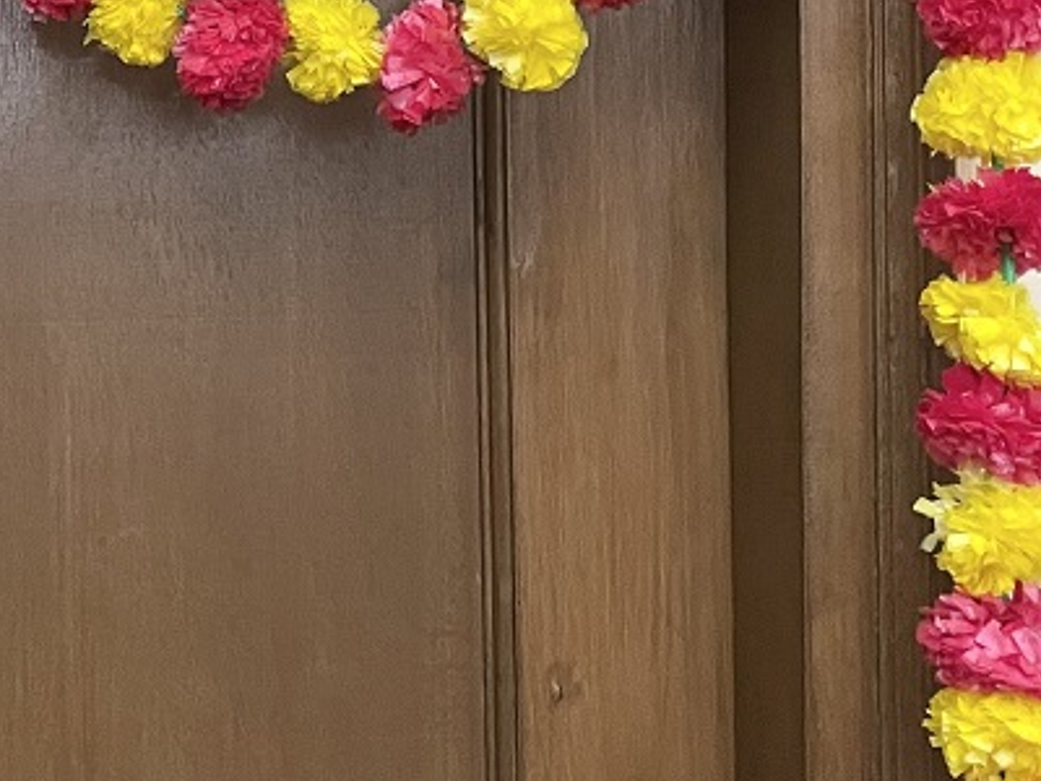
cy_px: 122
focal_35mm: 78
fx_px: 2346
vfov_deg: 18.7
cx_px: -203
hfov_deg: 23.0
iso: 400
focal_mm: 4.2
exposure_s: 1/33
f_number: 1.6
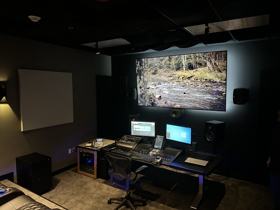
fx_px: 194
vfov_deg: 56.8
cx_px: 140
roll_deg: -0.3
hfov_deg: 71.6
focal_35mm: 24
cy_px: 105
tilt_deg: -5.8
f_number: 1.78
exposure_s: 1/30
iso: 1000
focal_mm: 6.86
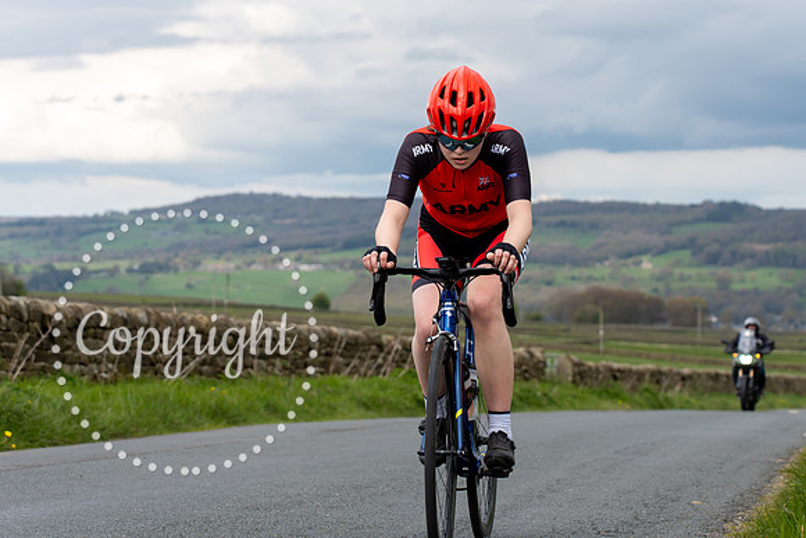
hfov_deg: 19.6
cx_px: 369
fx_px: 2337
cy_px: 164
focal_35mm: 104
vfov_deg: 13.1
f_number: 4.5
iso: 200
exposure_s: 1/640
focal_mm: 75
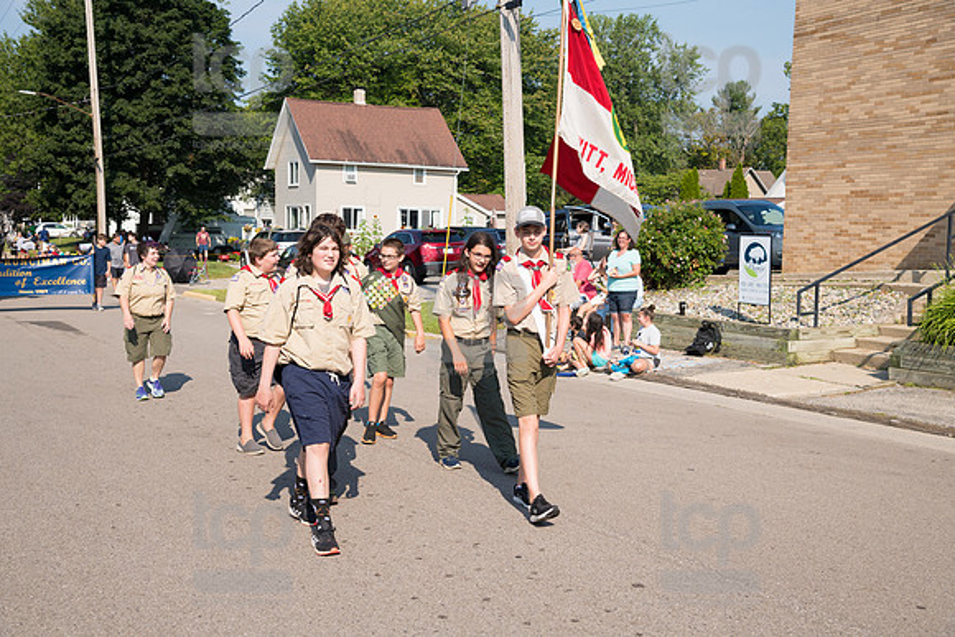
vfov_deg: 30.5
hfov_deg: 44.5
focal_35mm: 44
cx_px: 478
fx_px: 1167
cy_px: 318
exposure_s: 1/800
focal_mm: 44
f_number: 6.3
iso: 320
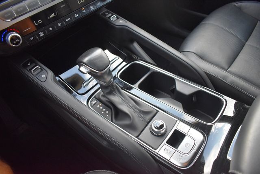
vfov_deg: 48.0
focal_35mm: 27
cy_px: 87
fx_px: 195
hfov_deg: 67.4
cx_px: 130
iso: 800
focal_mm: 18
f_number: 3.5
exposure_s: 1/200
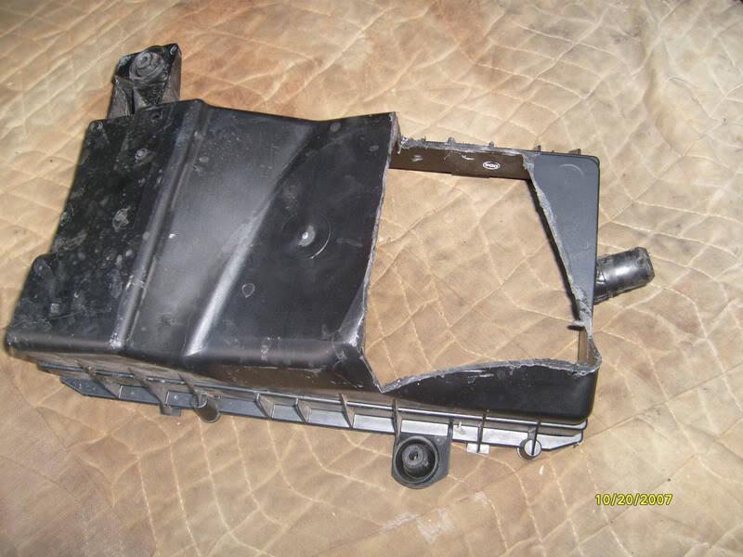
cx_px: 372
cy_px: 278
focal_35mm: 35
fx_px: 751
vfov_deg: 40.7
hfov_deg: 52.6
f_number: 2.8
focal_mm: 5.8
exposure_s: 1/45
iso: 100
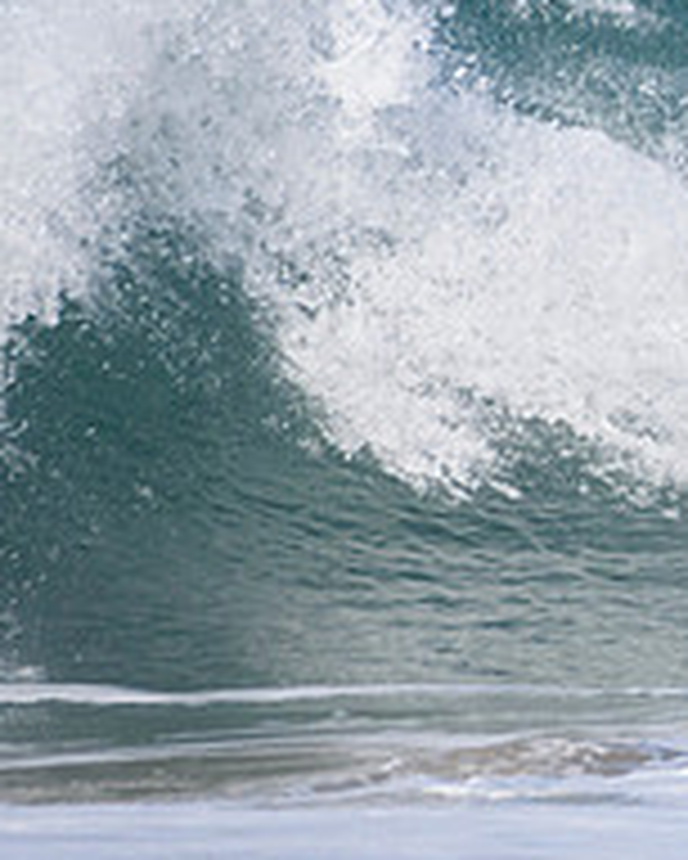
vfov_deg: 0.9
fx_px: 54273
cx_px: 1259
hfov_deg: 0.7
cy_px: 313
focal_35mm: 2134
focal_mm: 500
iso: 640
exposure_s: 1/4000
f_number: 5.6
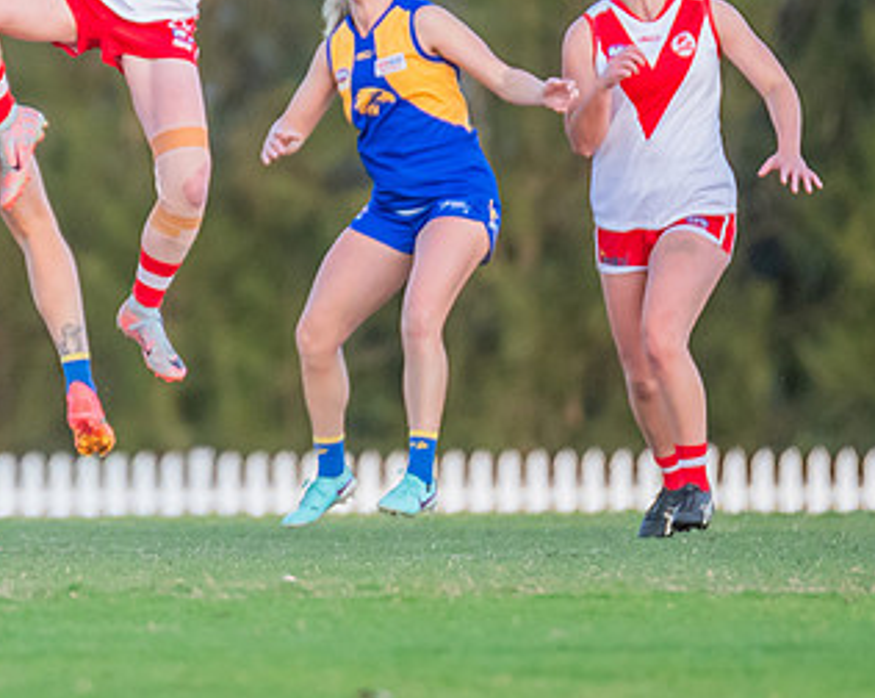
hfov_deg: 1.6
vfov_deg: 1.3
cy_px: -60
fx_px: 31477
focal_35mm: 1217
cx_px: 103
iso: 1100
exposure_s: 1/1250
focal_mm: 300
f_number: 2.8
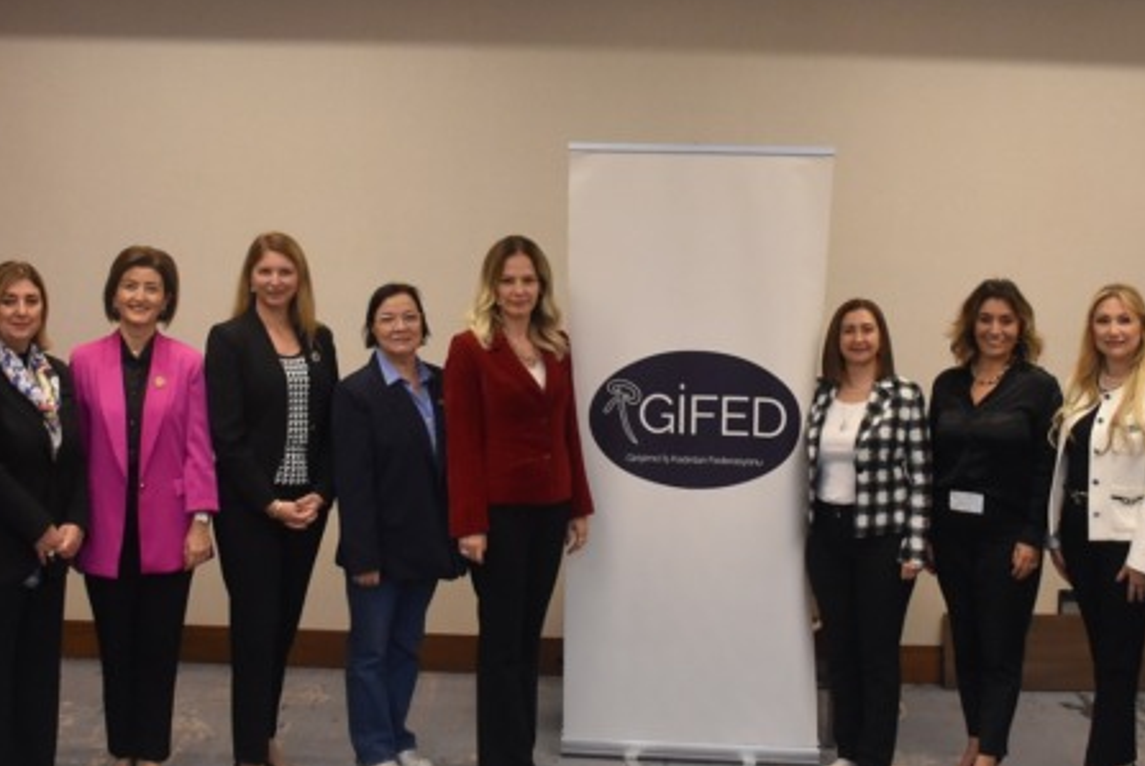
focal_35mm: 56
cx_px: 612
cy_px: 246
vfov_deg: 24.1
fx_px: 1783
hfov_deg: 35.6
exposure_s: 1/60
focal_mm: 18
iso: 1600
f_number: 4
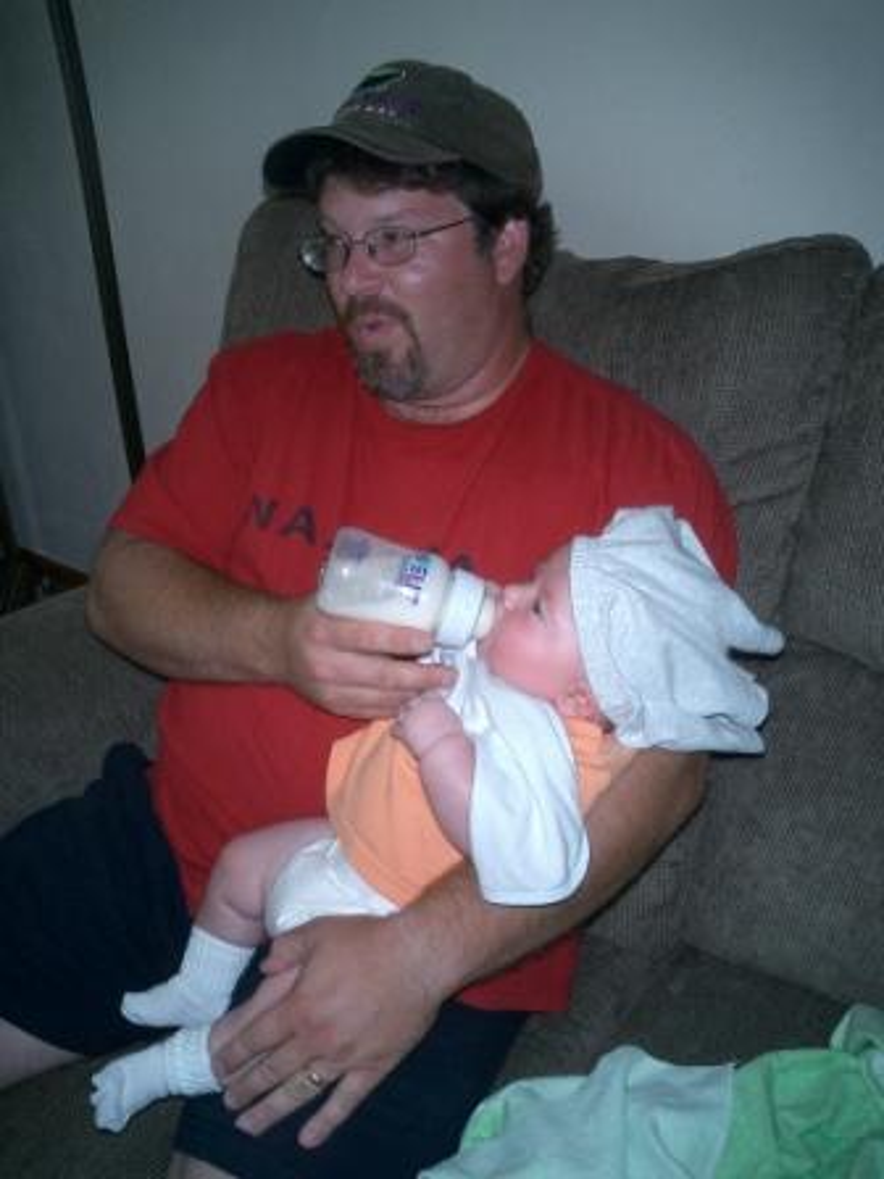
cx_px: 442
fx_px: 1192
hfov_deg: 40.7
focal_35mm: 35
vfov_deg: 52.6
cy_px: 590
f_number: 4.2
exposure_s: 1/40
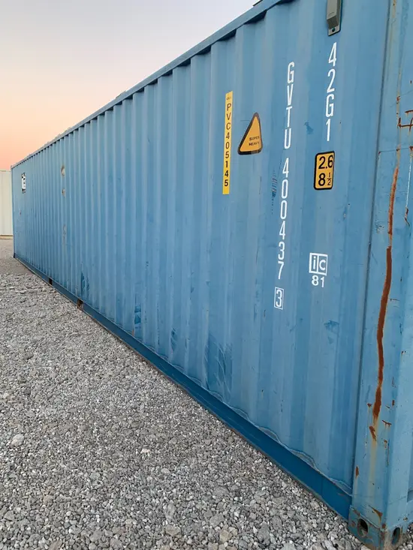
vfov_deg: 67.3
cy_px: 275
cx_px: 206
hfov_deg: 53.1
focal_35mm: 26
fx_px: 413
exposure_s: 1/60
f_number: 1.8
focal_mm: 4.25
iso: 100
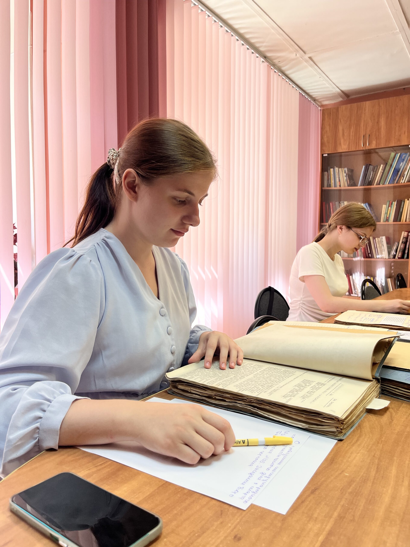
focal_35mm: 26
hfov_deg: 53.1
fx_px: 411
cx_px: 205
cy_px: 274
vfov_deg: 67.3
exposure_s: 1/100
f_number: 1.6
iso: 64
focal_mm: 5.1
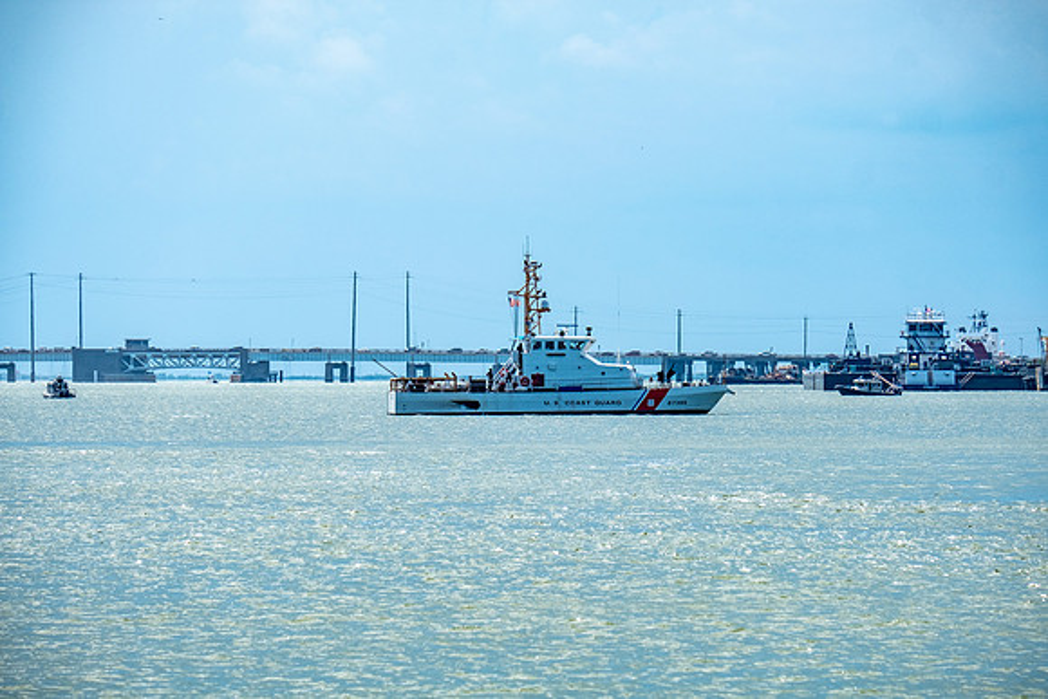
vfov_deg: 4.6
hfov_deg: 6.9
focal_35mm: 300
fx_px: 8735
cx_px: 524
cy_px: 350
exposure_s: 1/850
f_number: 7.1
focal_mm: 200
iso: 200
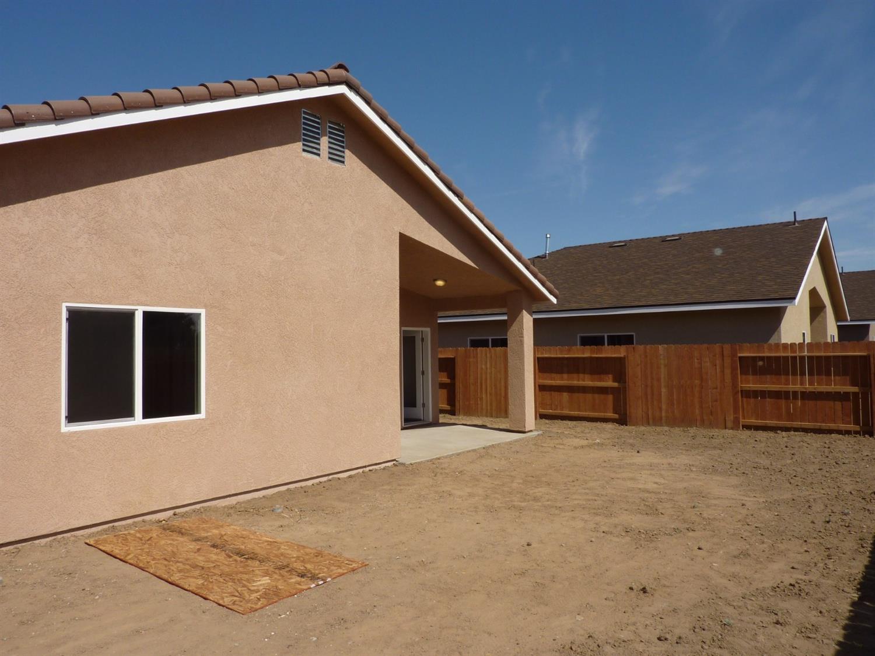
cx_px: 438
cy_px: 328
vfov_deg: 54.9
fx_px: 632
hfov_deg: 69.4
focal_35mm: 25
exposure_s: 1/640
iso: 100
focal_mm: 4.1
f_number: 5.6
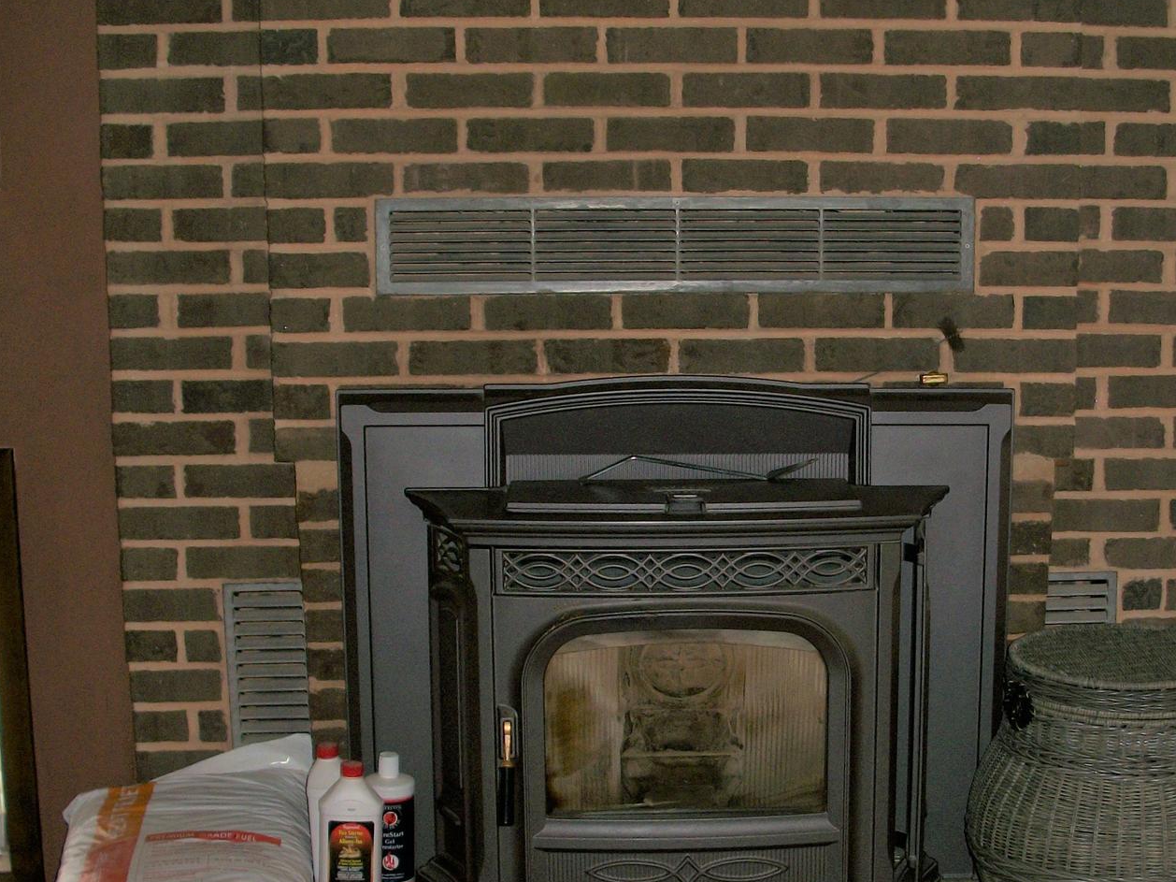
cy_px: 575
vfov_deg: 25.5
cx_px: 697
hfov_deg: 33.7
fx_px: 1936
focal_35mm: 57
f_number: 3.1
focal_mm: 6.3
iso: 80
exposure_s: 1/30
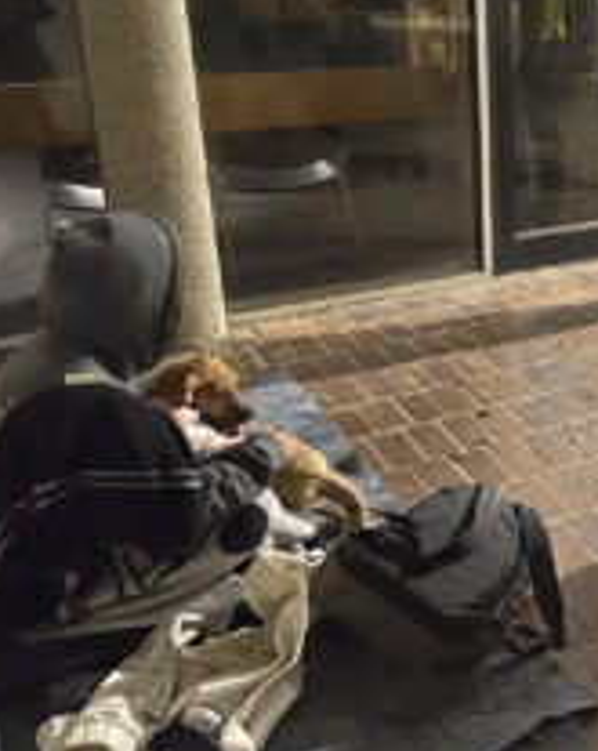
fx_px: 953
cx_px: 612
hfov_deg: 31.8
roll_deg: -1.6
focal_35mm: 43
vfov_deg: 42.7
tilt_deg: -19.2
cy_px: 288
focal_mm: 4.25
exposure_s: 1/24
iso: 1000
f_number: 1.8
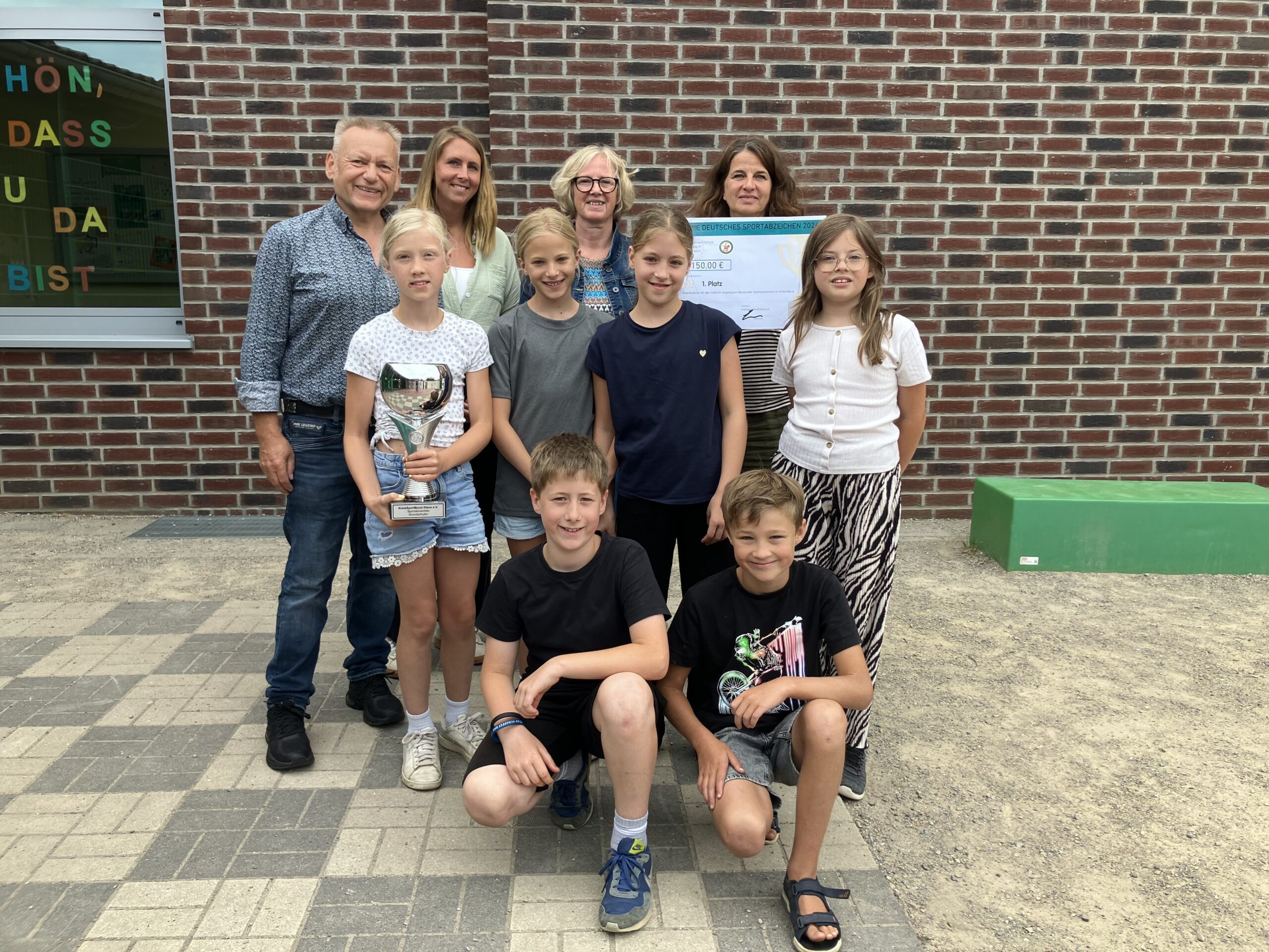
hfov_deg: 63.4
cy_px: 476
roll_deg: +0.6
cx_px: 634
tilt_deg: -9.0
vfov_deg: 49.7
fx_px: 1026
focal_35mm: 28
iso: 32
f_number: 1.8
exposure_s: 1/307
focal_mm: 3.99
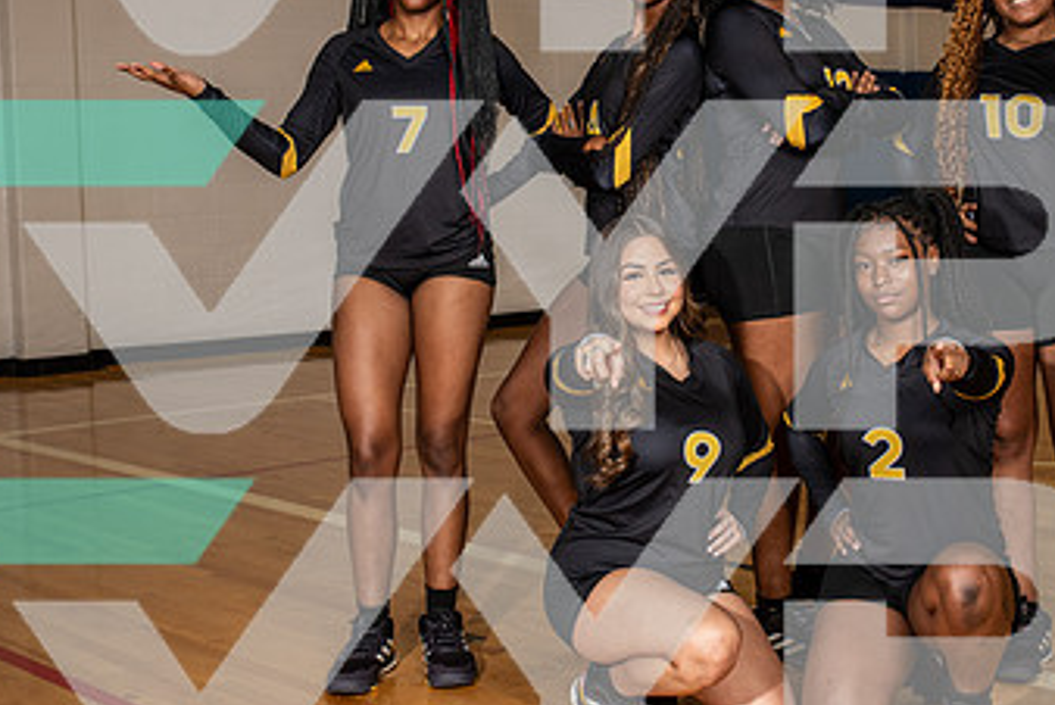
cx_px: 734
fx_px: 1760
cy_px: 267
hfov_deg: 33.0
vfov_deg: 22.6
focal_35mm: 60
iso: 320
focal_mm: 35
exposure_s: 1/250
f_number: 7.1
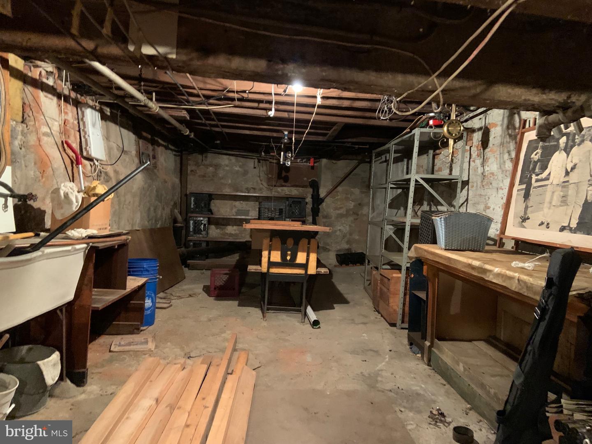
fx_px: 445
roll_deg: -2.0
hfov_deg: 67.3
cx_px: 296
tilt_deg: -0.9
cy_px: 222
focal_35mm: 26
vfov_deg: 53.1
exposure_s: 1/24
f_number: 1.8
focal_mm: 4.25
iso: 640
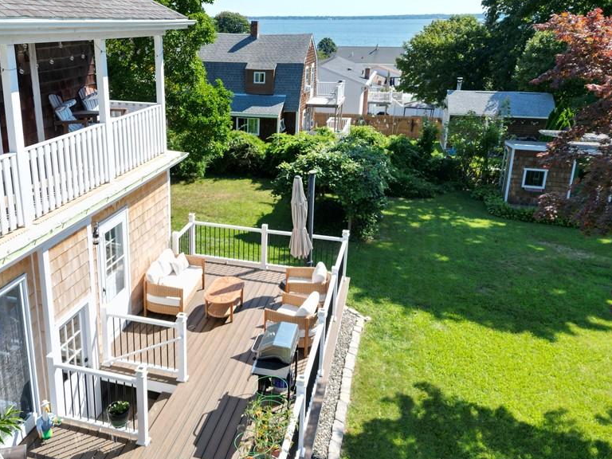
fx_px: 566
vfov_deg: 44.0
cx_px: 214
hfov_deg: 55.9
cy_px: 197
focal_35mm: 32
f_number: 1.7
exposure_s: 1/2500
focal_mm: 6.72
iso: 100
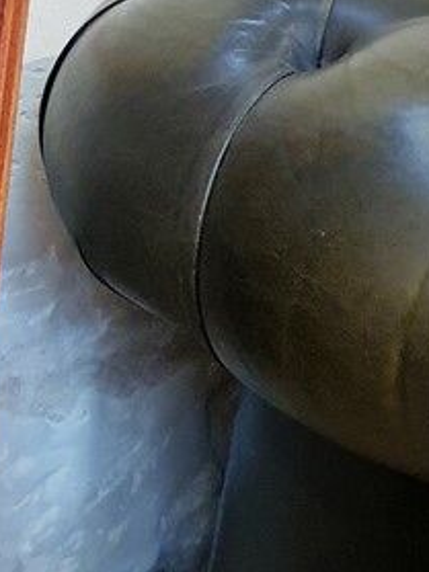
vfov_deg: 17.5
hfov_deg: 11.6
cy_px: 131
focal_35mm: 112
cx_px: -476
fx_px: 1852
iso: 320
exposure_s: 1/33
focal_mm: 4.3
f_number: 1.5
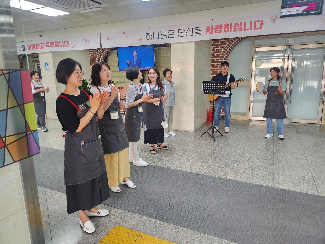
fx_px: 225
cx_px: 162
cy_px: 122
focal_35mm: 24
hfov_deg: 71.6
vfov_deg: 56.8
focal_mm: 5
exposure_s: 1/120
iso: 160
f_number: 1.8
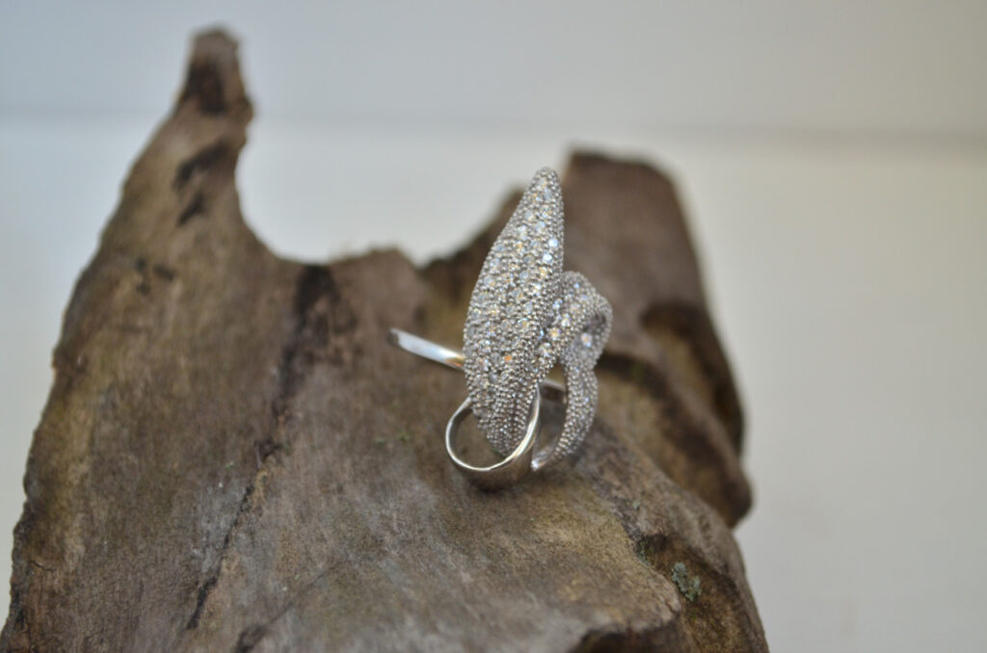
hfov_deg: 24.7
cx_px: 494
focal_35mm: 82
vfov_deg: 16.5
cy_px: 326
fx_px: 2257
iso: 400
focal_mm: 55
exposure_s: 1/60
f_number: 5.6
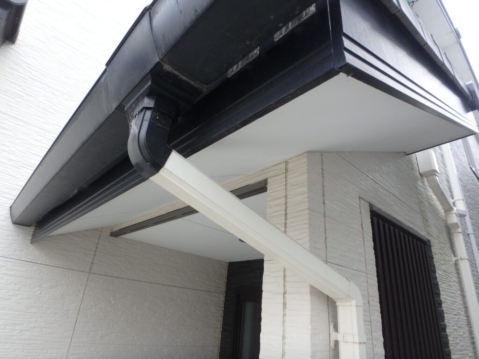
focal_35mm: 21
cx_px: 240
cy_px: 180
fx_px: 291
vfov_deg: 63.4
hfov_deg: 79.0
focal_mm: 3.7
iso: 125
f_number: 3.5
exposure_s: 1/60
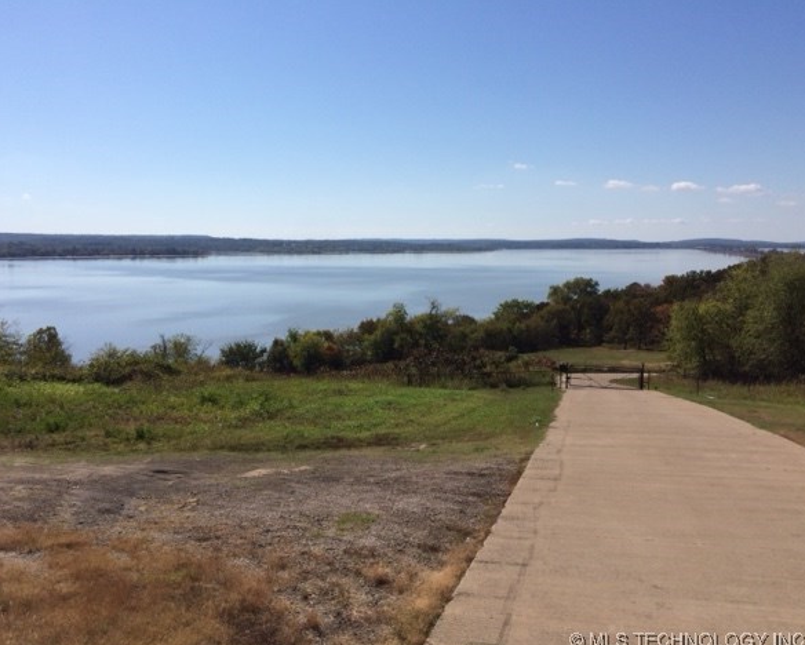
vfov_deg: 47.2
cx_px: 418
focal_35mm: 31
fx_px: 739
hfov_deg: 57.1
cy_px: 328
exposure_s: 1/5128
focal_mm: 4.15
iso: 32
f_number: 2.2
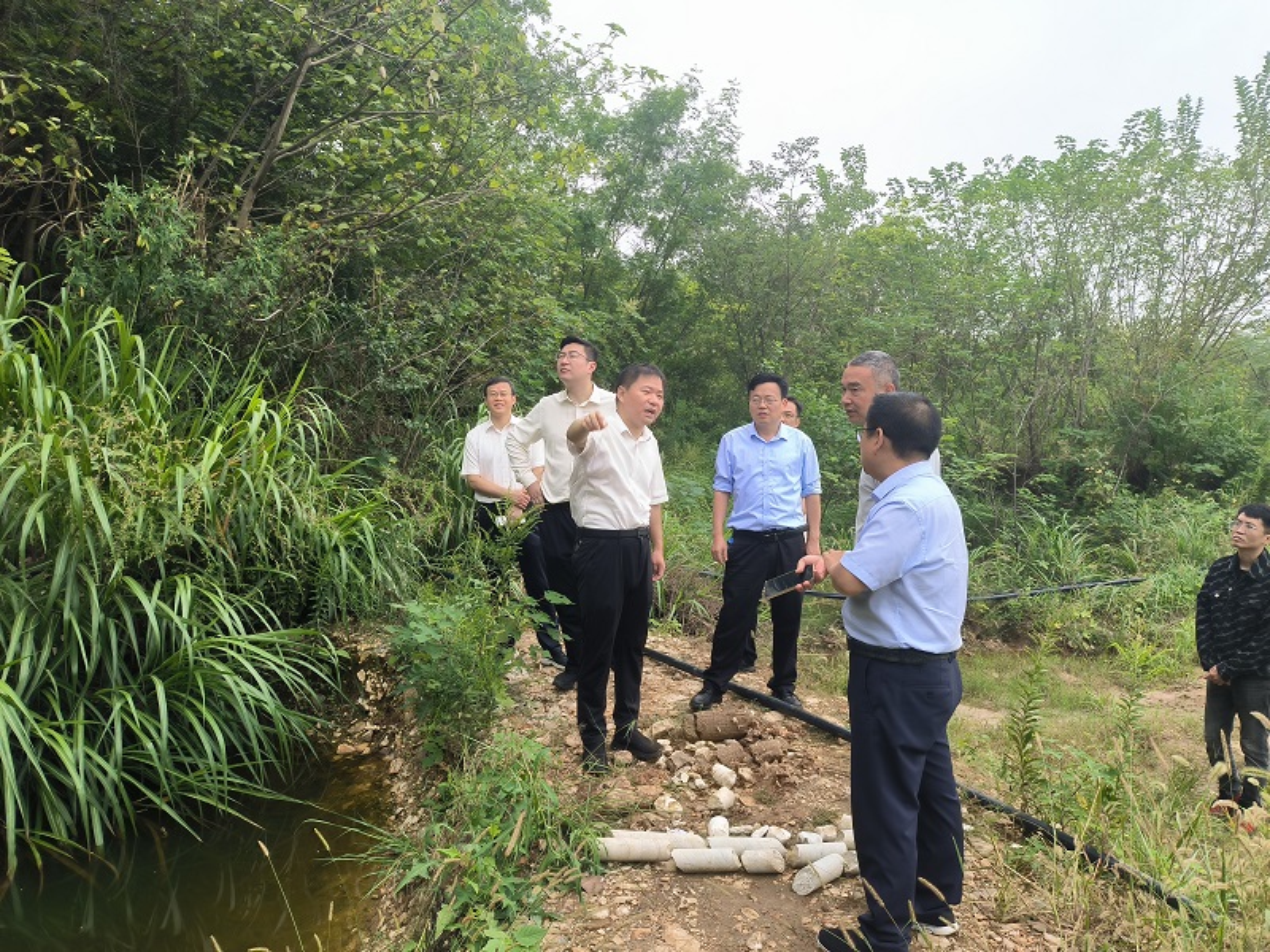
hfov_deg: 69.4
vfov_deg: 54.9
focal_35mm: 25
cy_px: 476
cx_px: 635
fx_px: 917
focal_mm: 4.71
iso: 64
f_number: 1.79
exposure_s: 1/250
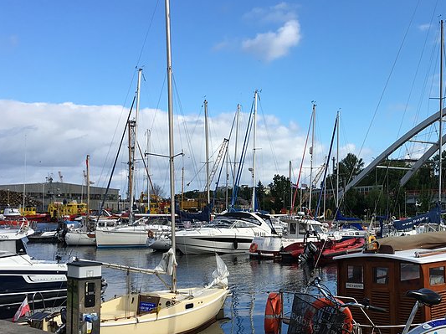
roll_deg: -1.2
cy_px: 195
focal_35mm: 49
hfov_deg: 37.8
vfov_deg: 29.6
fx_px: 631
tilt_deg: +1.3
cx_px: 344
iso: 25
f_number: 2.2
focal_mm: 4.15
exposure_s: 1/1350
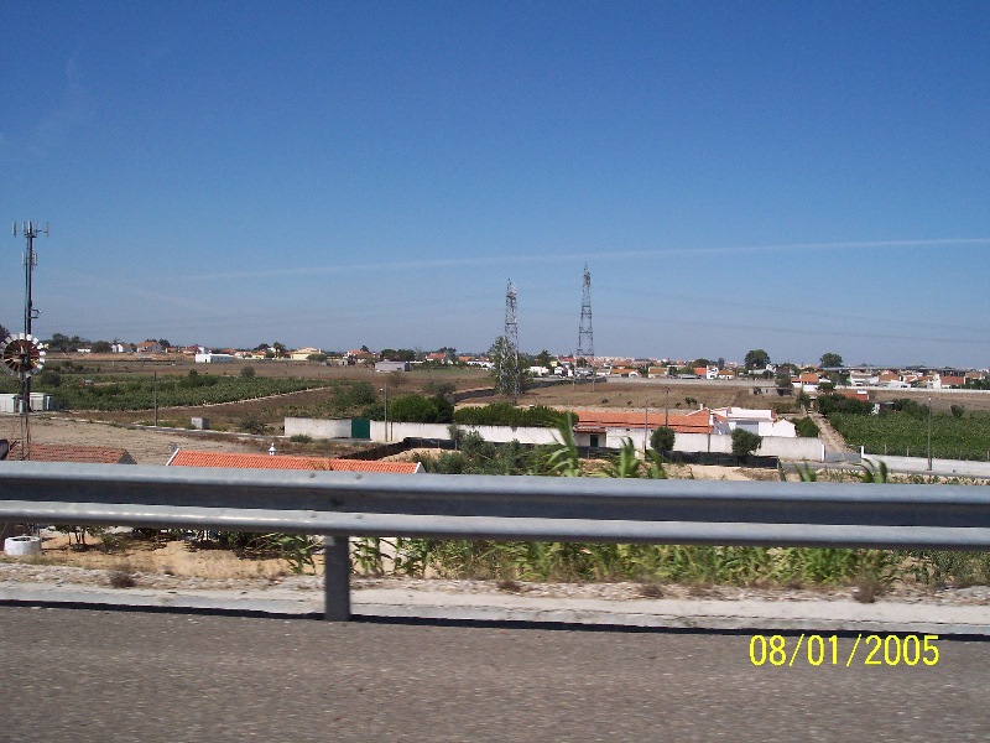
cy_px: 372
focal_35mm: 38
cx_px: 495
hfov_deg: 49.0
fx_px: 1087
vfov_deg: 37.7
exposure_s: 1/1000
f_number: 4.8
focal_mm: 8
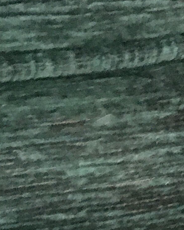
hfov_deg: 9.6
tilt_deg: -33.9
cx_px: 307
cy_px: 354
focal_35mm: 154
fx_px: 1048
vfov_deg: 11.9
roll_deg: -2.5
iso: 320
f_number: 2.2
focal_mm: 4.15
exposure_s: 1/17
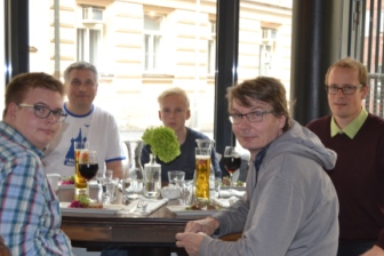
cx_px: 194
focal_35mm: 64
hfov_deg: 31.4
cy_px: 170
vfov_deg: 21.2
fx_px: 683
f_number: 4.5
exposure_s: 1/80
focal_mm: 32
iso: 400
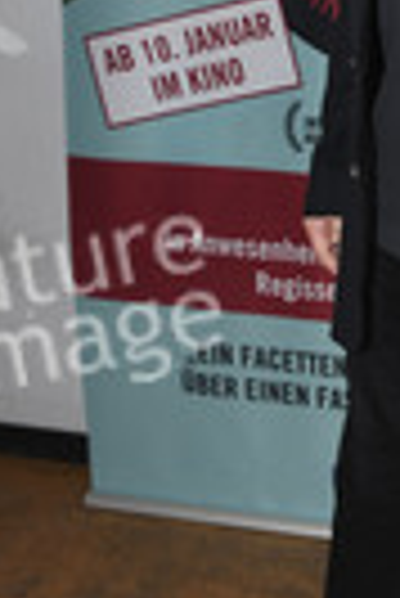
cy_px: 99
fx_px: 1596
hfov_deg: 13.9
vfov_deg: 20.9
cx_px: 481
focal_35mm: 96
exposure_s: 1/100
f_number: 6.3
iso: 640
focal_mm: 32
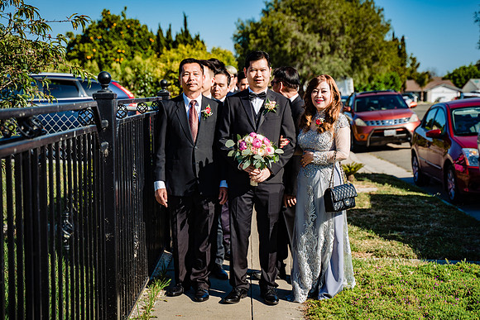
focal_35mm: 64
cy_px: 167
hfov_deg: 31.2
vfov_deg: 21.1
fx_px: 859
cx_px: 248
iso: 100
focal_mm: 59
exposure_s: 1/1000
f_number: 3.5
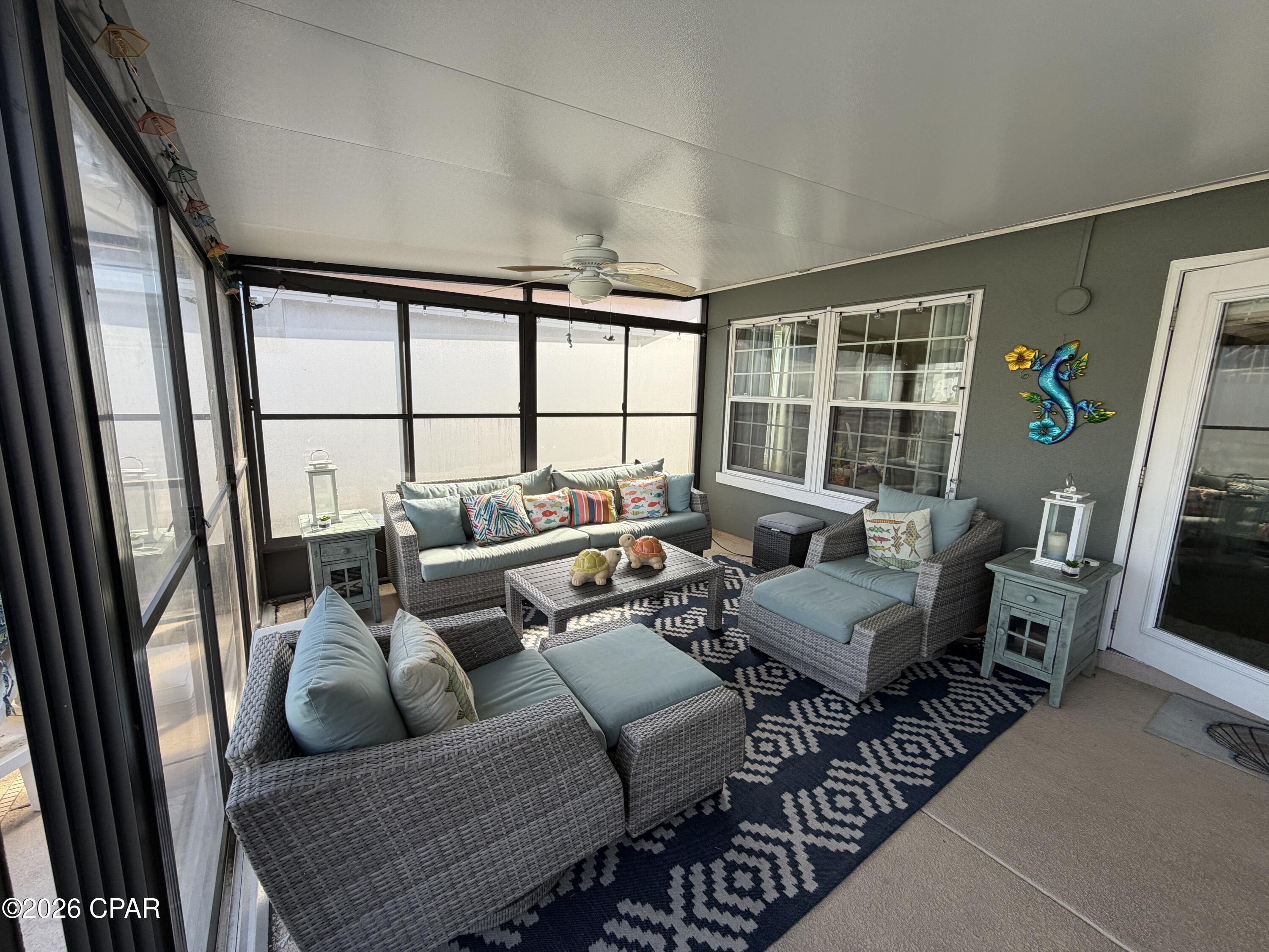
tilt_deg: -8.8
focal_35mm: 14
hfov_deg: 102.1
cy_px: 476
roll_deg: -1.4
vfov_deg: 85.7
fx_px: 513
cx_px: 634
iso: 40
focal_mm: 2.22
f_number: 2.2
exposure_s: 1/134
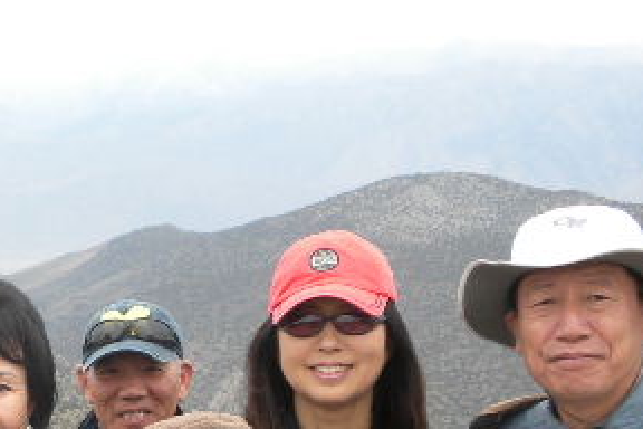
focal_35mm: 107
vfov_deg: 12.5
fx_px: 1911
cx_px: -74
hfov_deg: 18.3
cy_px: 492
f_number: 3.5
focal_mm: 6.6
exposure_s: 1/129
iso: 64
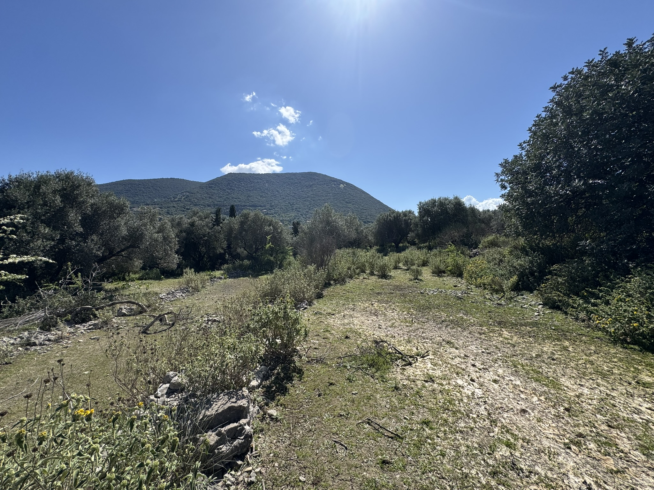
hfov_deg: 102.1
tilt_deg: +1.7
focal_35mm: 14
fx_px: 265
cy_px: 245
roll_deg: -1.7
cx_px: 327
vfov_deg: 85.7
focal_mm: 2.22
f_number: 2.2
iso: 50
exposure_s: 1/2584
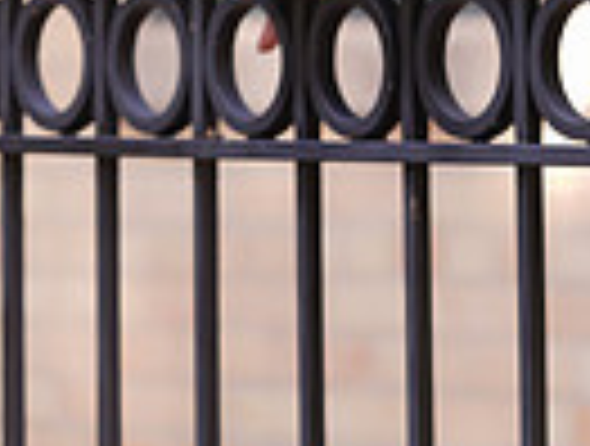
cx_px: 867
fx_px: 6238
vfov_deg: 4.0
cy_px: -811
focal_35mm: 365
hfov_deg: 5.4
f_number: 4
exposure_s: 1/160
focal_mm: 86
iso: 80
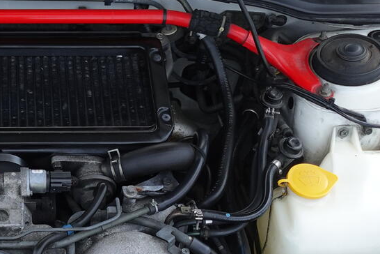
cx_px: 11
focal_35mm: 71
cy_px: 219
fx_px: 749
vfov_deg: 18.9
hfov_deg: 27.1
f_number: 2
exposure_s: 1/640
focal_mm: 7.6
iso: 125
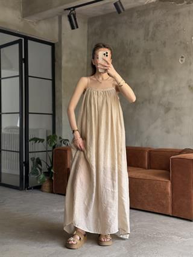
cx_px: 96
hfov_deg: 30.3
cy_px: 128
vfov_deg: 39.6
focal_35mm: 48
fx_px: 356
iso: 100
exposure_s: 1/98
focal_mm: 6.76
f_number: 1.78
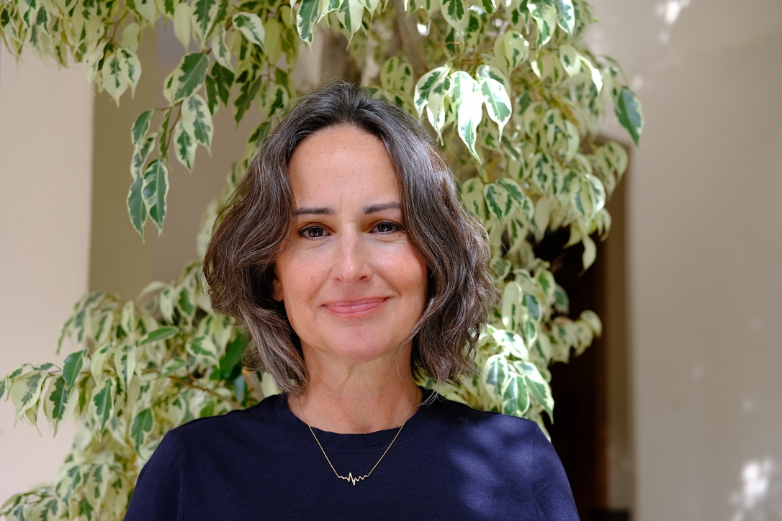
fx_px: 1043
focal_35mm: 48
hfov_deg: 41.1
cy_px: 260
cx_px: 391
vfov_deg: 28.1
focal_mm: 32
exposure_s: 1/280
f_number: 3.2
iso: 200
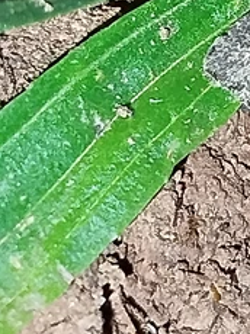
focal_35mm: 206
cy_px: -29
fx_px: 1987
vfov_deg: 9.5
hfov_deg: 7.1
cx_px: 347
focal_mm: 5.31
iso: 160
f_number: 1.7
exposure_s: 1/33
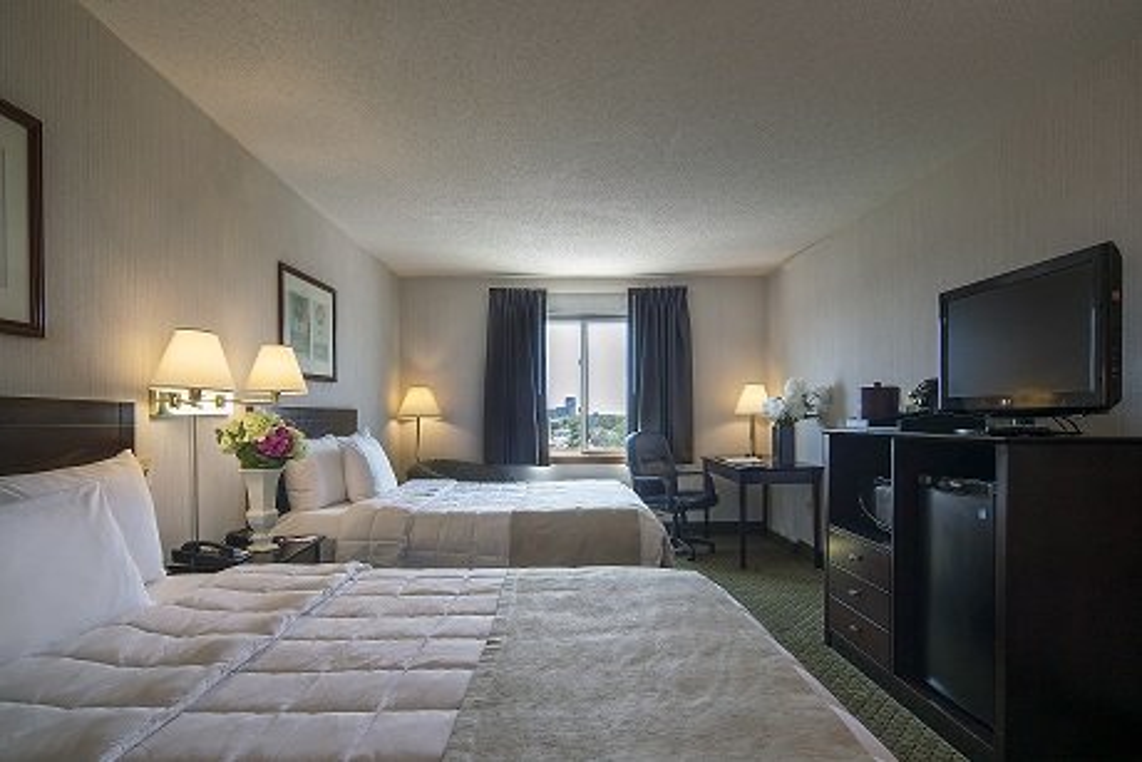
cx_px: 571
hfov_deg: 93.3
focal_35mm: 17
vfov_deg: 70.5
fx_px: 539
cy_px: 381
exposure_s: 1/8
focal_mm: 17
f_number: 11
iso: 100
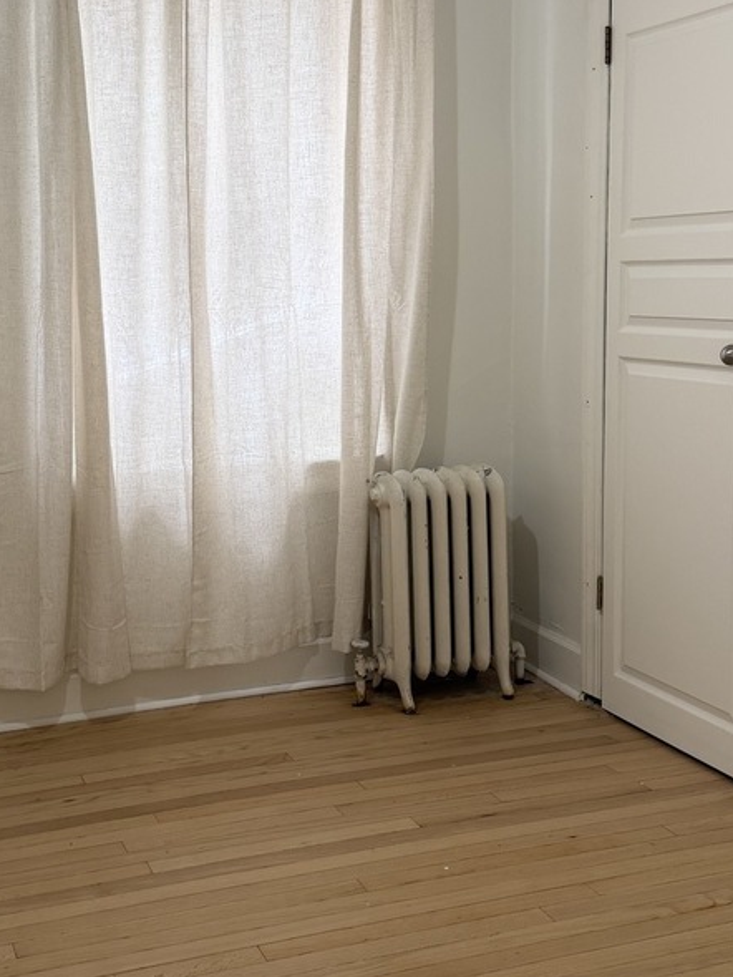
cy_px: 411
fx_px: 1242
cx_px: 254
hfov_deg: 32.7
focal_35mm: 44
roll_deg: +0.2
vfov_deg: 42.8
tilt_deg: -5.9
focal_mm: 6.76
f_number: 1.78
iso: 160
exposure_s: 1/60
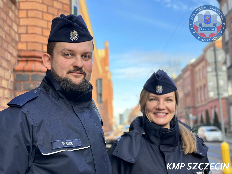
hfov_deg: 39.7
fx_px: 322
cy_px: 87
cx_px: 116
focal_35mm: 48
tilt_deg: +8.3
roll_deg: +2.1
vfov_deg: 30.3
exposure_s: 1/681
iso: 80
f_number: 1.78
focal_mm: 6.86
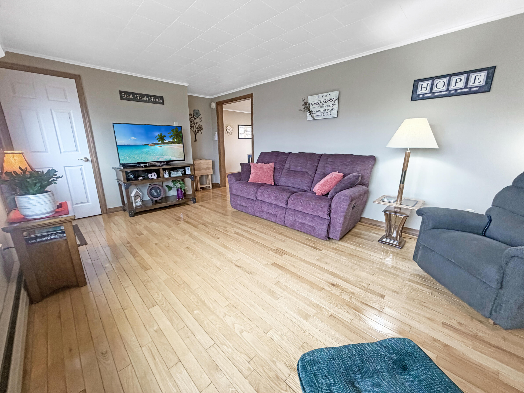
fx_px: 212
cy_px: 196
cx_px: 262
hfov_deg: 102.1
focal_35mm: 14
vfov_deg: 85.7
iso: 250
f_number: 2.2
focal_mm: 2.22
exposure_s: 1/60
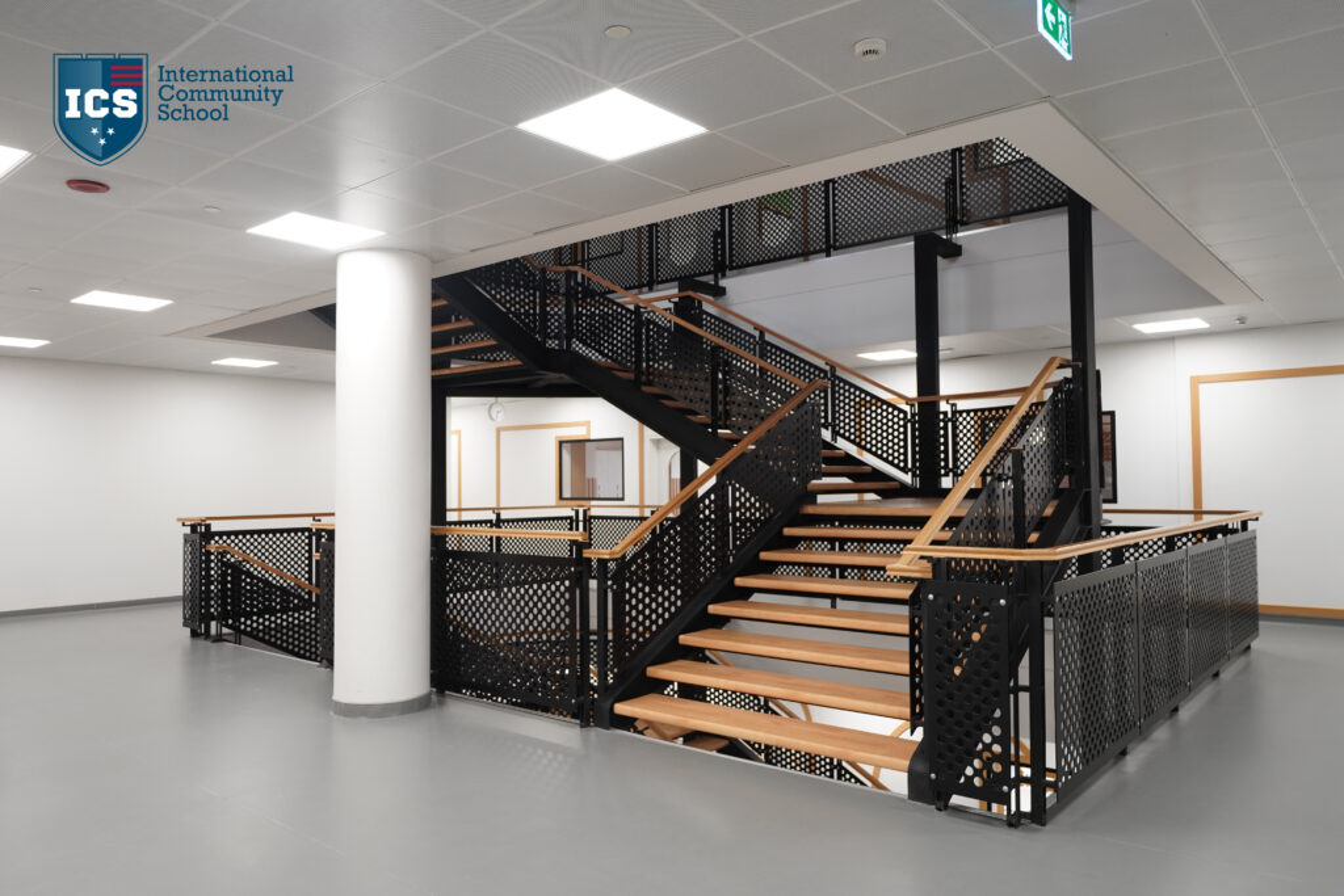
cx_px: 672
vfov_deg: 53.1
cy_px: 448
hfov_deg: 73.7
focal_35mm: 24
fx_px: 896
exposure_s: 1/80
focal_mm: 16.3
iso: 400
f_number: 2.8
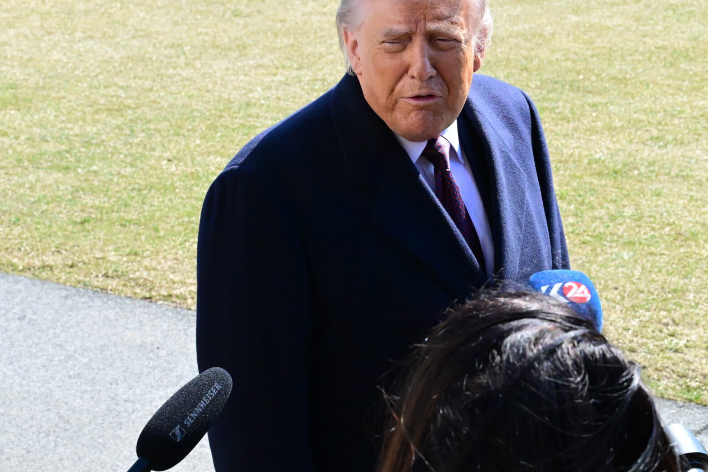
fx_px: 2242
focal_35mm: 114
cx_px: 438
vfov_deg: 12.0
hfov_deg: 17.9
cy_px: 241
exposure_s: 1/2500
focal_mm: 70
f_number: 13
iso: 8000
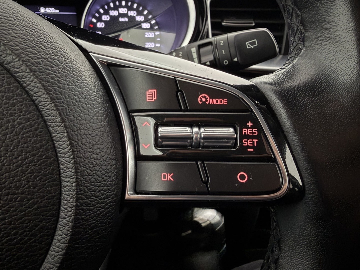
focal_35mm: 24
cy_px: 135
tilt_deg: -25.8
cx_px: 180
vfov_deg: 56.8
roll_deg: -2.2
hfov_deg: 71.6
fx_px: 250
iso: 400
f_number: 2.2
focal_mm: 2.22
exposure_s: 1/10
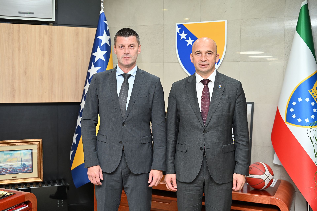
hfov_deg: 46.4
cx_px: 158
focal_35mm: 42
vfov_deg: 31.9
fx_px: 370
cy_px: 106
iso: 560
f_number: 4
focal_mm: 42
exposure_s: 1/60
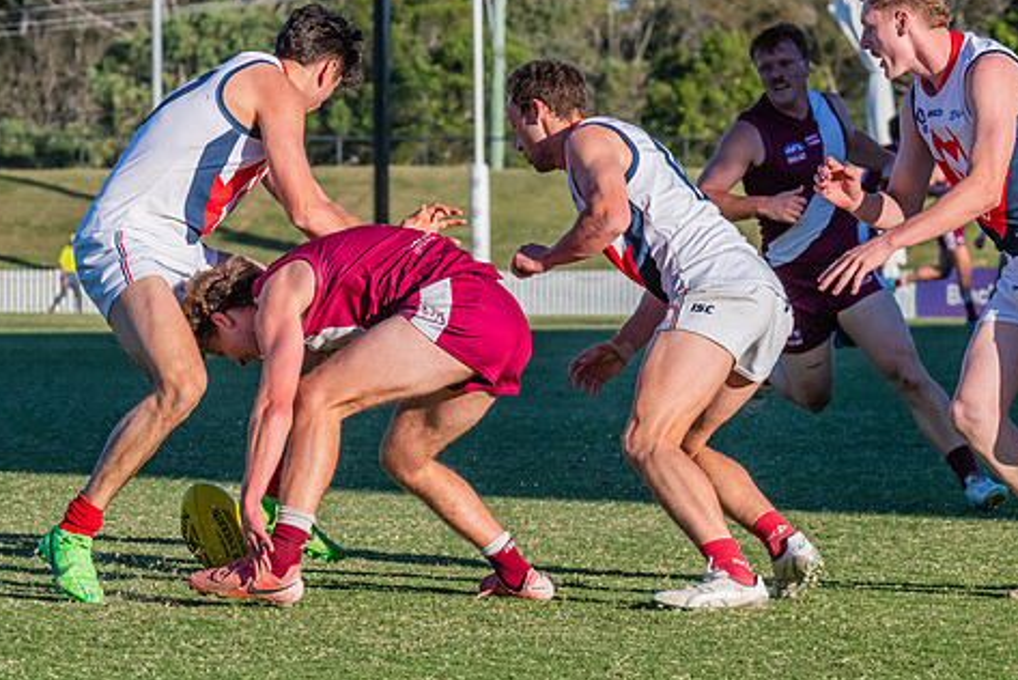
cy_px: 306
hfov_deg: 8.0
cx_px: 351
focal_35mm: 256
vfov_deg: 5.4
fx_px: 7243
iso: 800
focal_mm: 170
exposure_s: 1/1250
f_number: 11
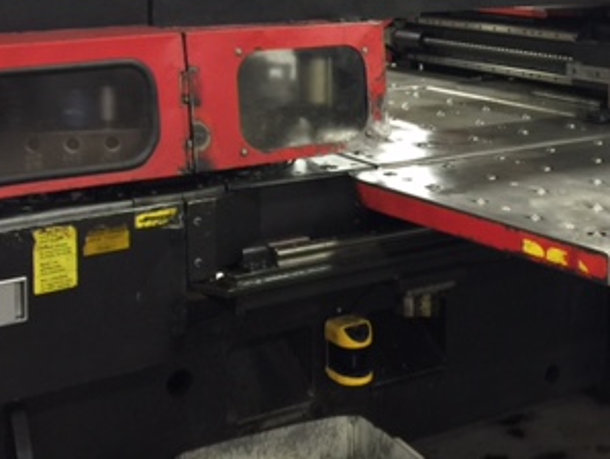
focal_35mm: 62
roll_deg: -0.8
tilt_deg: -5.7
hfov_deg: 31.2
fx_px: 1094
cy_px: 67
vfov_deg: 23.2
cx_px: 316
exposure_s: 1/4
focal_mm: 4.15
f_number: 2.2
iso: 64
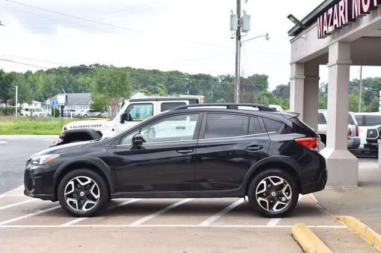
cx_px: 190
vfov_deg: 23.8
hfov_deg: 35.1
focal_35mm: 57
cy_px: 126
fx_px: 603
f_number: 8
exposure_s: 1/250
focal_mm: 38
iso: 220
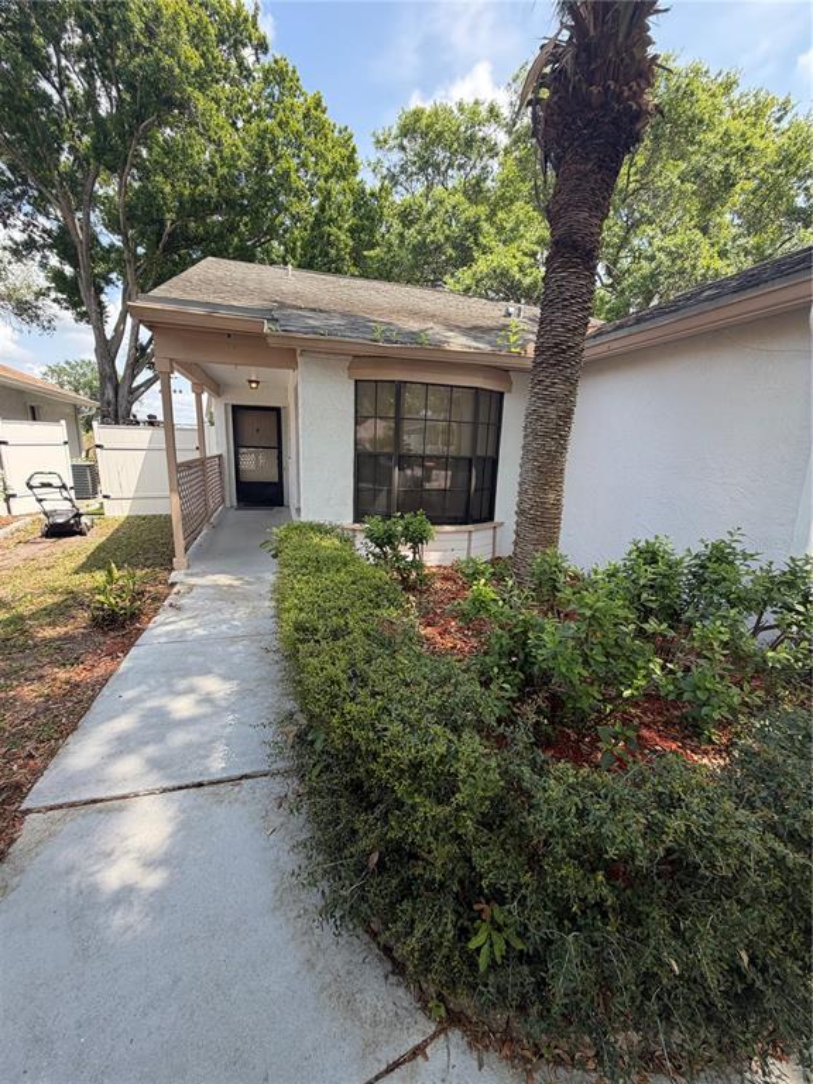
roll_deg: -1.8
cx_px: 406
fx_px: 438
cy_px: 542
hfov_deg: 85.7
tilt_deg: -12.0
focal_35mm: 14
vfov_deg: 102.1
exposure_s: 1/502
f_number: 2.2
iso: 64
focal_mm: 2.22
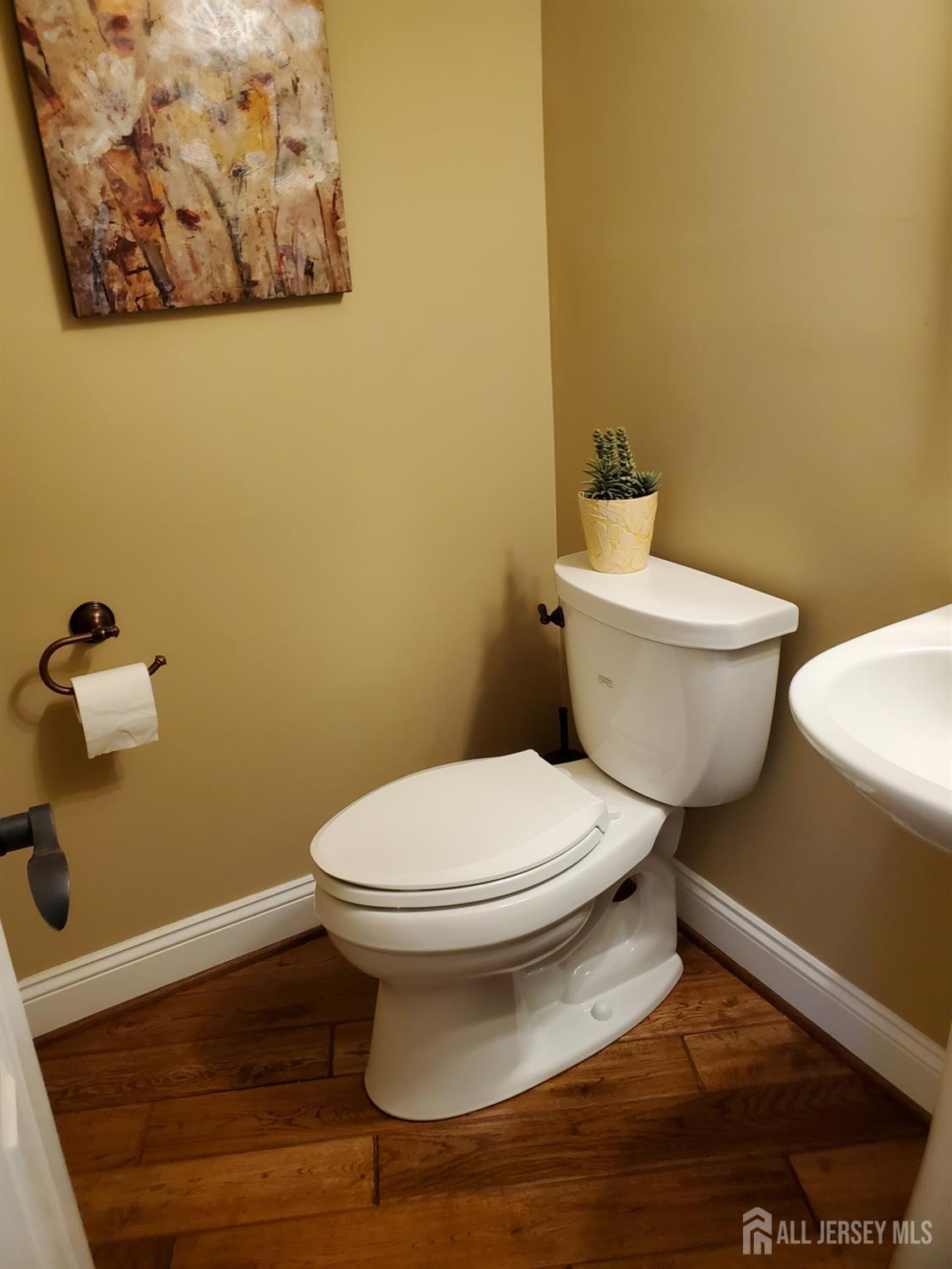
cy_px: 634
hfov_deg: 53.1
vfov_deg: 67.3
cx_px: 476
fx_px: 953
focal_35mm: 26
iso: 200
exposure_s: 1/40
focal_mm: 4.3
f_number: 2.4
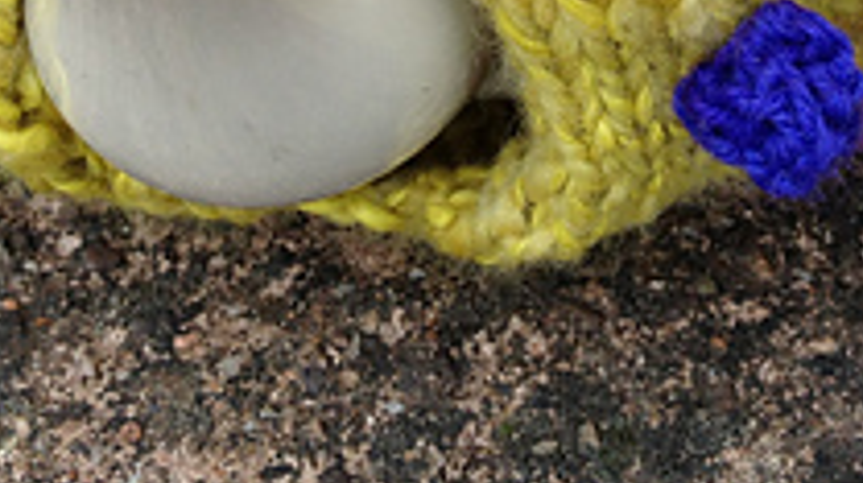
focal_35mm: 117
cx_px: 471
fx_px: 2674
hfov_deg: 18.3
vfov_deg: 9.7
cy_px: -450
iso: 50
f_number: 2.4
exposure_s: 1/272
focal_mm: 4.28
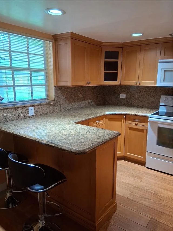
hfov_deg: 53.1
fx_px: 173
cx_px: 86
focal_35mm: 26
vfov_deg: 67.3
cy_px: 116
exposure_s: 1/60
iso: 320
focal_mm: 3.98
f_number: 1.8
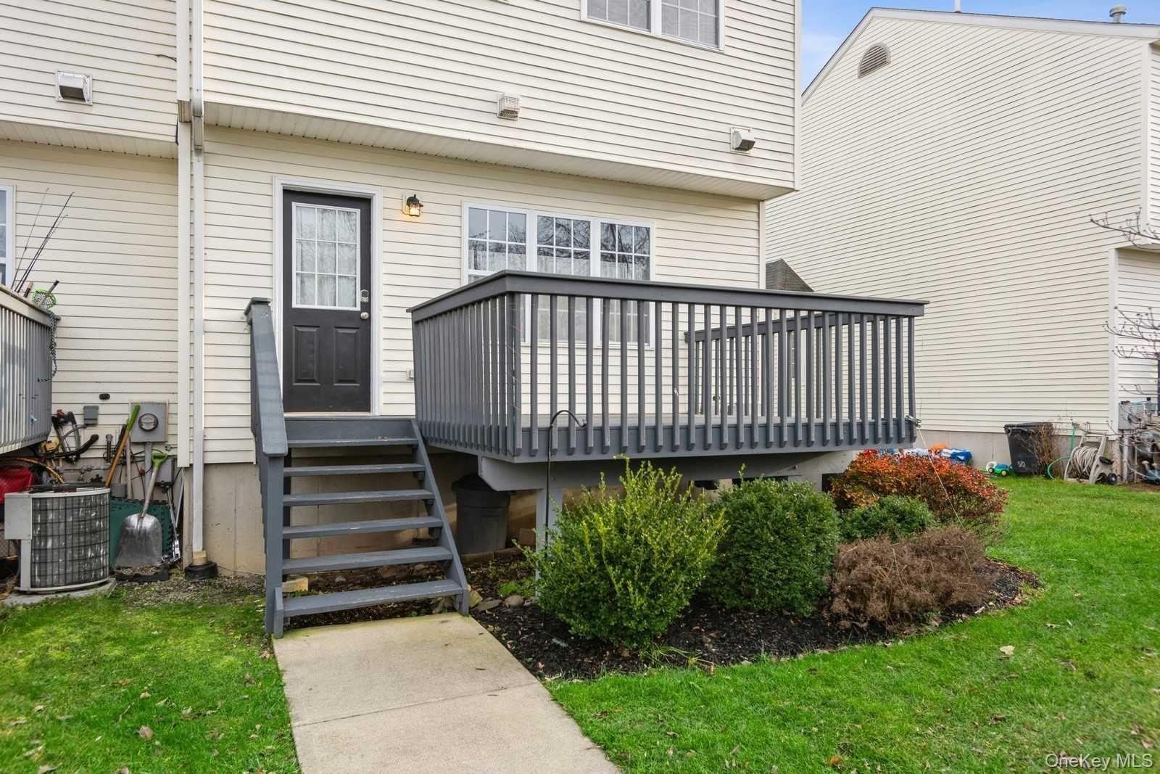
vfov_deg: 51.3
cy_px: 387
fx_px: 806
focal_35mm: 25
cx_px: 580
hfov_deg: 71.5
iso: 200
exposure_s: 1/100
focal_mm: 25
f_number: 8
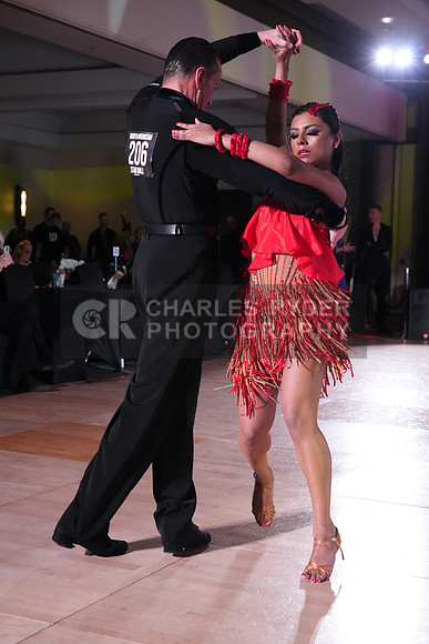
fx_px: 1000
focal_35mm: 56
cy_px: 322
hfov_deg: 24.2
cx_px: 214
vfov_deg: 35.6
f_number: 5
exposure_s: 1/400
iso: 8000
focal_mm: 56
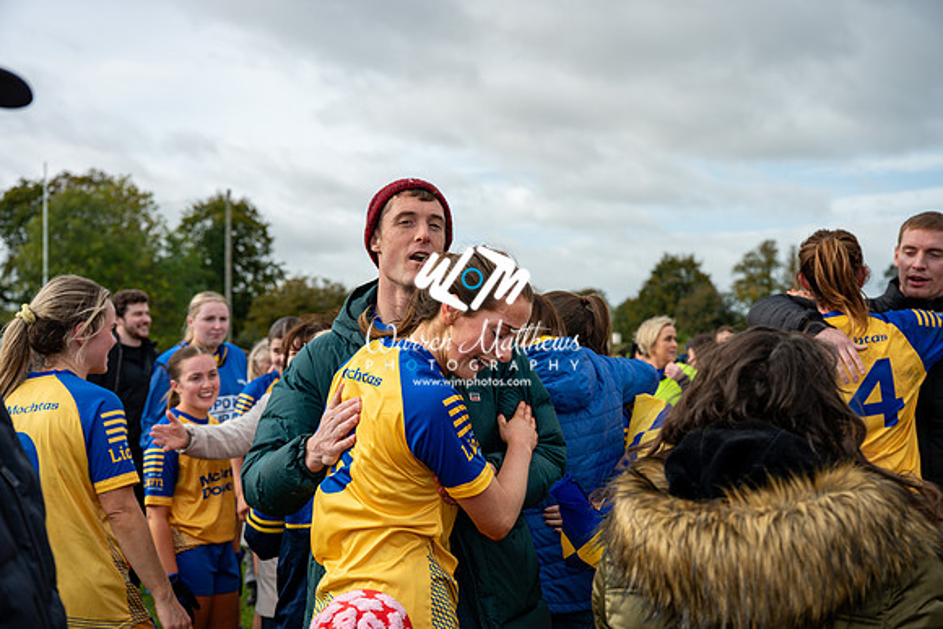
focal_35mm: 41
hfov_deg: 47.4
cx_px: 472
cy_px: 314
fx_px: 1074
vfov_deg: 32.6
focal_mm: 41
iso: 100
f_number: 4
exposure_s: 1/800
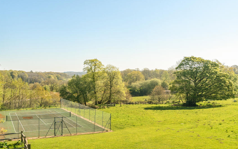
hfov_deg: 51.5
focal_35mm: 38
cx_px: 108
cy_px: 79
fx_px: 246
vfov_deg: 33.6
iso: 400
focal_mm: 21
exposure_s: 1/800
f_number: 8
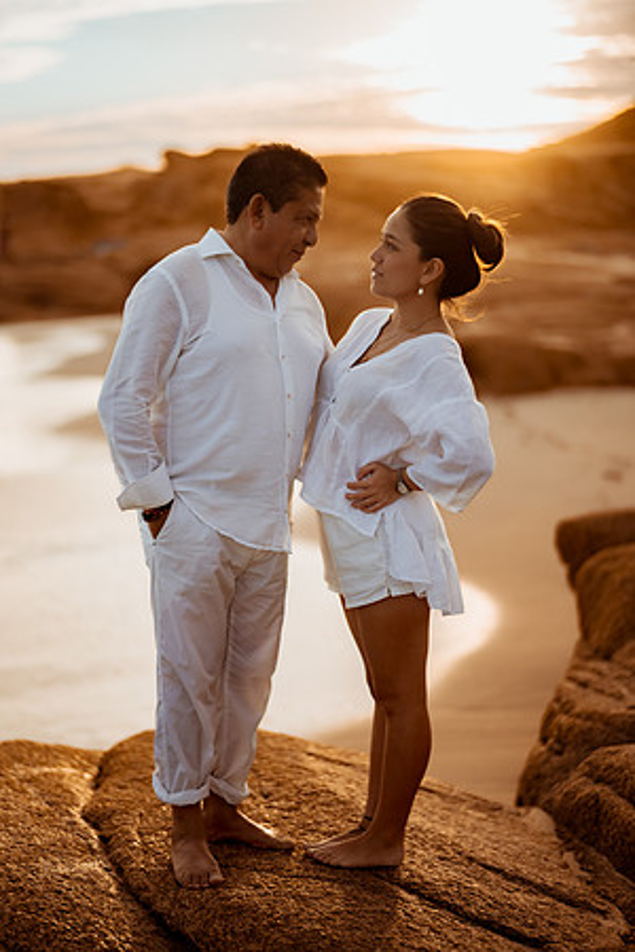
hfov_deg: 23.4
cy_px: 476
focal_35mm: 58
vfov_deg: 34.5
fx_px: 1534
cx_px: 318
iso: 80
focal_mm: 58
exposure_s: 1/5000
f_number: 1.4
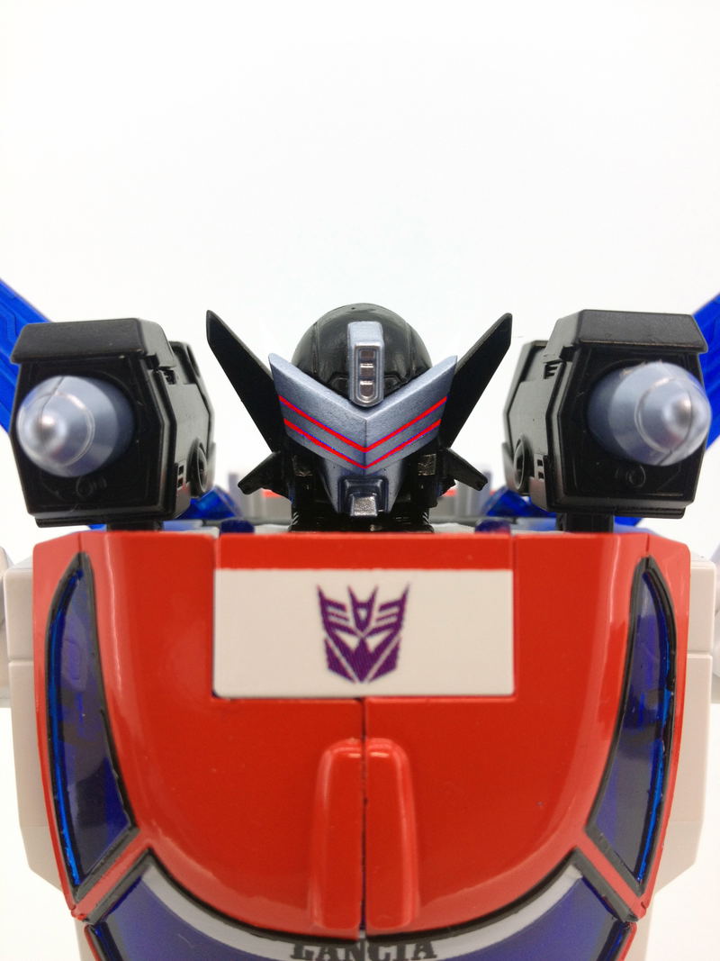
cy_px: 480
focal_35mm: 35
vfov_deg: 52.6
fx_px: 971
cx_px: 360
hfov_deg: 40.7
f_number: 2.4
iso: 50
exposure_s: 1/120
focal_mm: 4.28
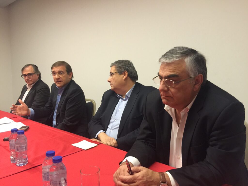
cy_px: 93
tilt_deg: -5.4
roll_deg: -0.1
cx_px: 124
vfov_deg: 48.2
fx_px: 208
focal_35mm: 29
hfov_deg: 61.7
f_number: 2.2
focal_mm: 4.15
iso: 100
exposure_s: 1/10
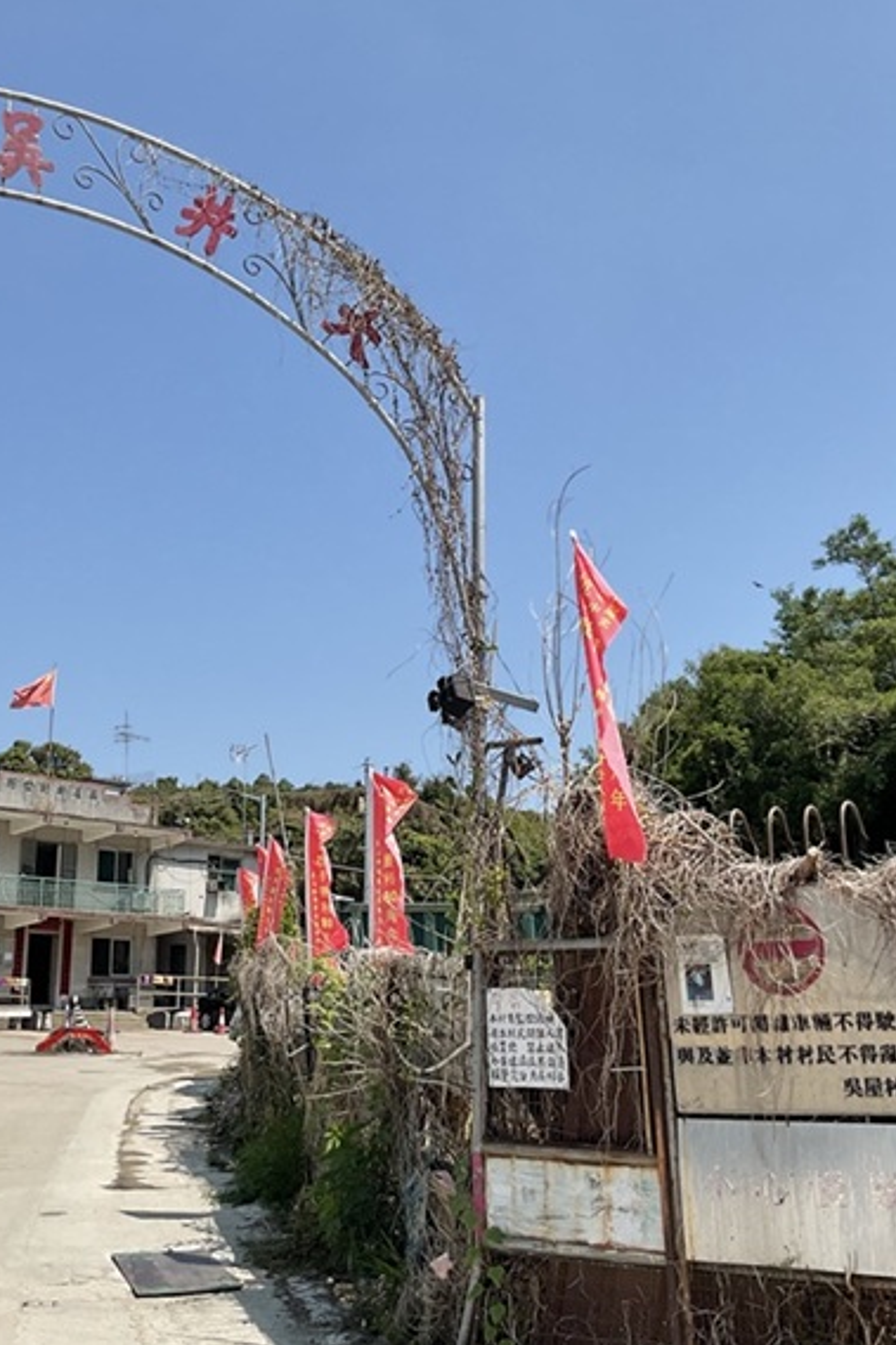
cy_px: 664
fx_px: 1531
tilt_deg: +11.6
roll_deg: +0.1
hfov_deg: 32.4
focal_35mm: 41
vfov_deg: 47.4
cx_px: 316
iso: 16
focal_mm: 3
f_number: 1.8
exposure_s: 1/2141
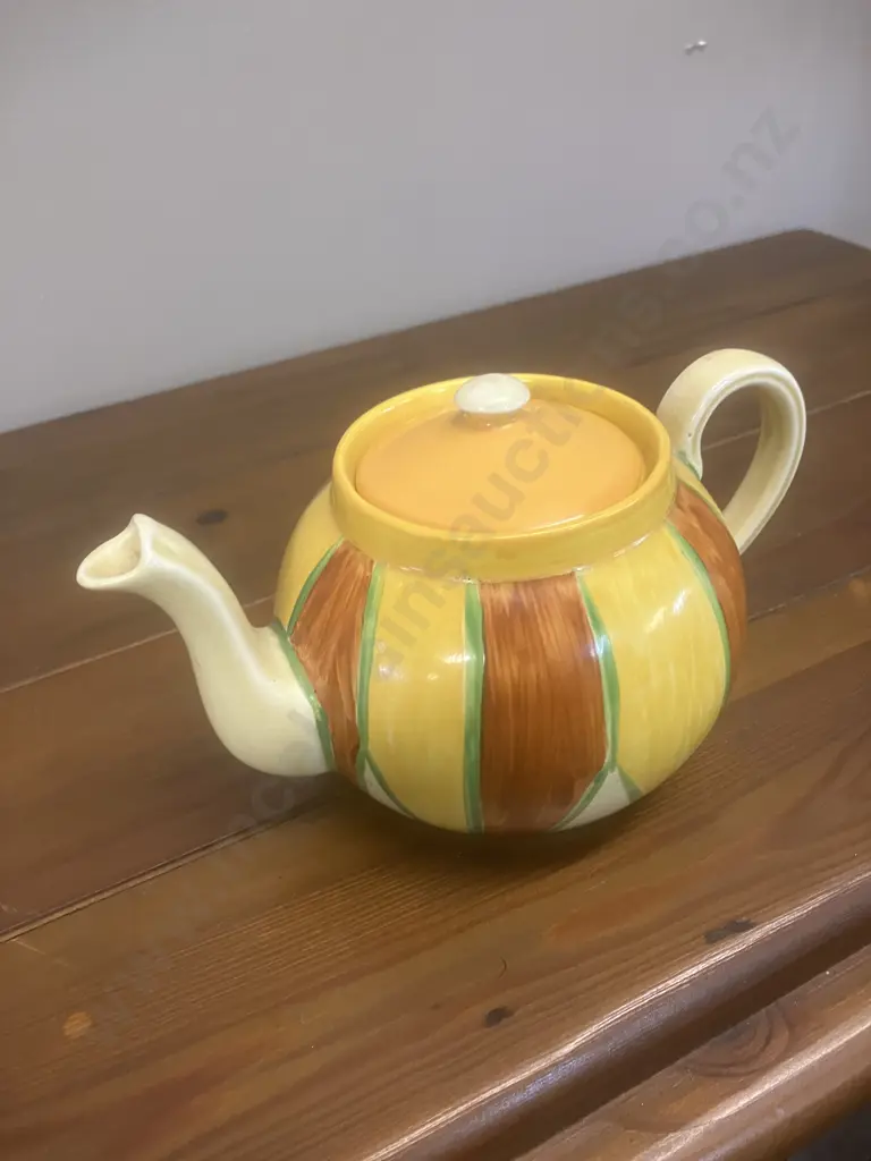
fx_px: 939
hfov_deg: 49.7
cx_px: 436
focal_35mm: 28
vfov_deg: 63.4
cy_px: 580
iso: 200
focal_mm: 3.99
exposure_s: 1/50
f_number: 1.8
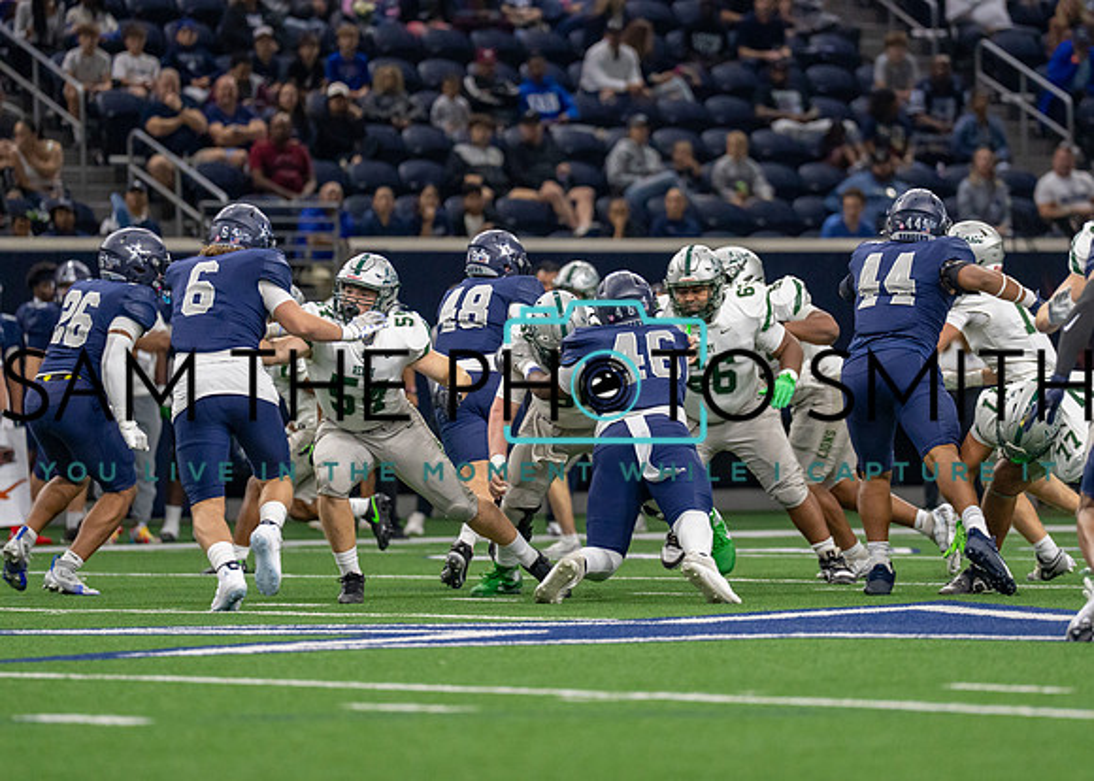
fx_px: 9355
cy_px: 340
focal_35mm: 301
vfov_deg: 4.8
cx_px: 701
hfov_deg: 6.7
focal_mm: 200
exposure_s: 1/1000
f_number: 2.8
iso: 2500
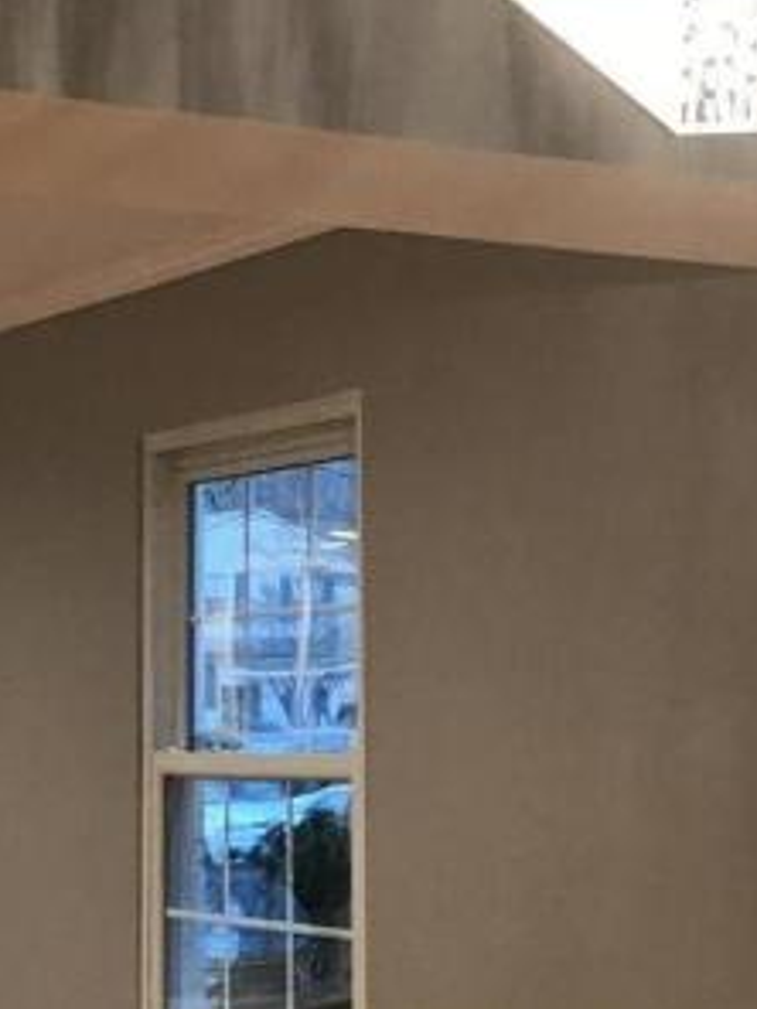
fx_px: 2828
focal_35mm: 97
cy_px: 672
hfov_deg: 15.2
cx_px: 375
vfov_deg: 20.2
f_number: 1.8
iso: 40
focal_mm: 3.99
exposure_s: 1/30
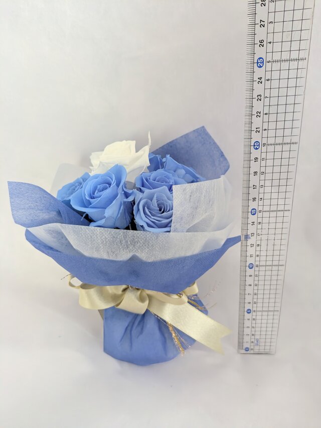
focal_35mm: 25
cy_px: 214
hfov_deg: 54.9
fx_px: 309
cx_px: 160
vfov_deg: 69.4
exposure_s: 1/60
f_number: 1.89
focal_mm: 5.43
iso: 482
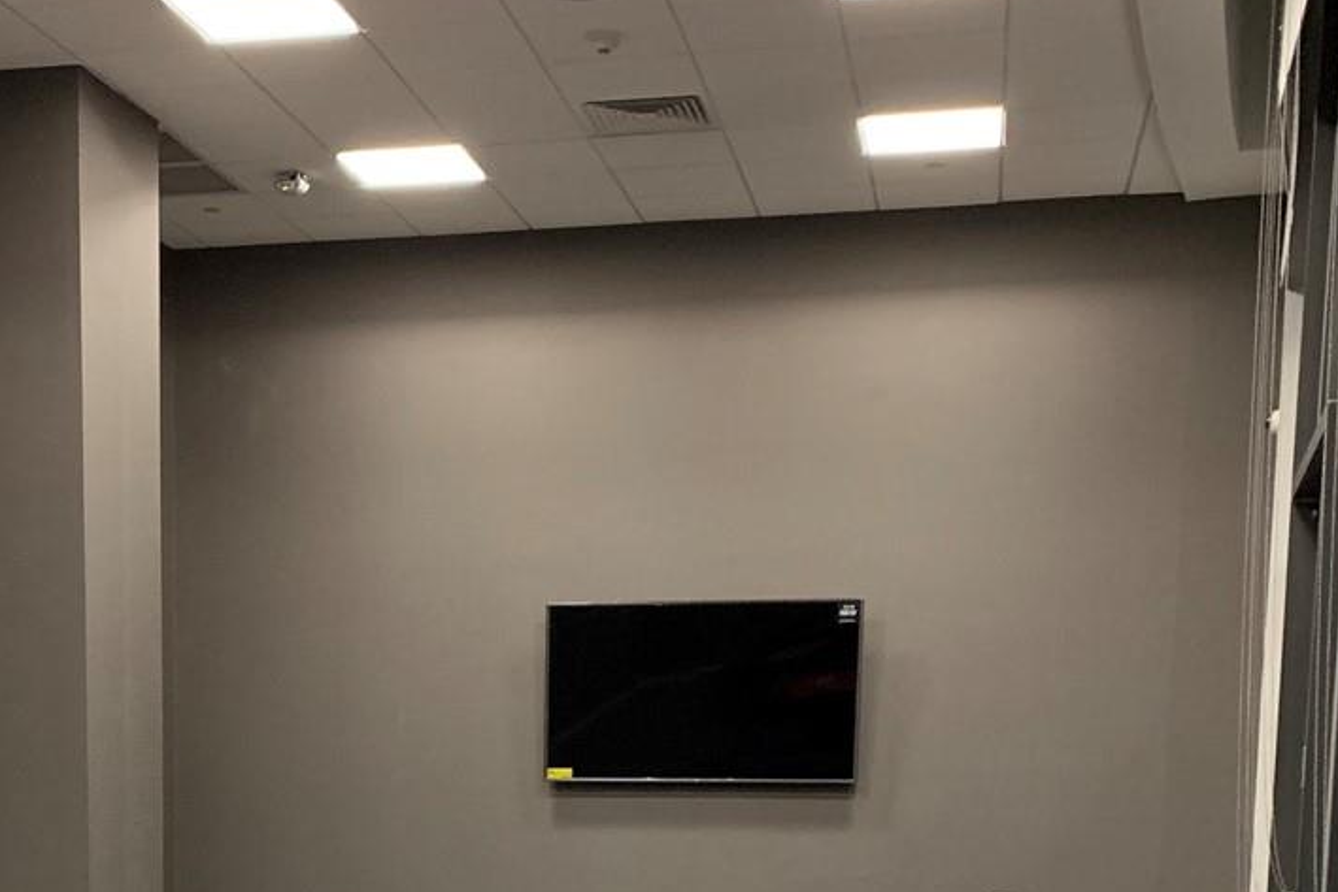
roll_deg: -0.6
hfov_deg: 32.2
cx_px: 330
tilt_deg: -7.5
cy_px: 1081
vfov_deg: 20.7
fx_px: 2267
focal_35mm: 61
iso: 400
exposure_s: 1/54
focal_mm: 4.25
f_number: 1.8
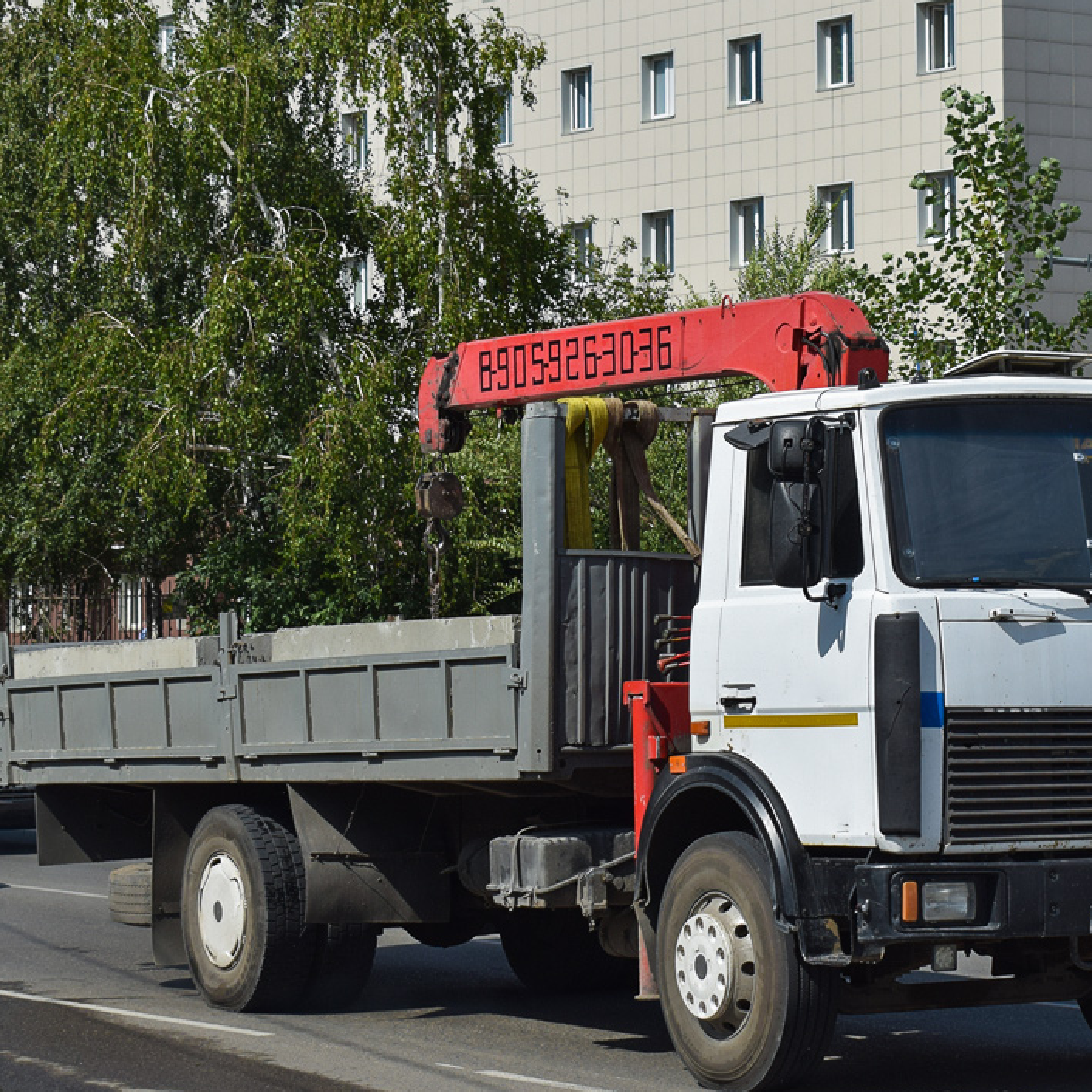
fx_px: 3248
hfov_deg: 19.0
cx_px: 766
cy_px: 565
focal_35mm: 91
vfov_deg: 19.1
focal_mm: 42
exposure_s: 1/1250
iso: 200
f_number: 7.1
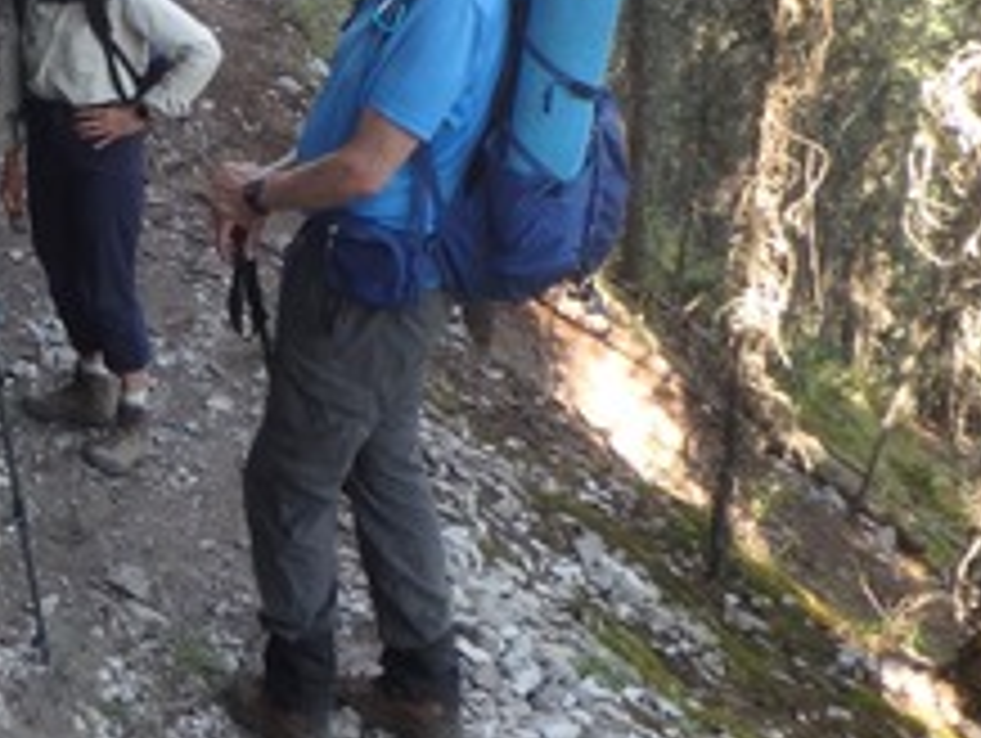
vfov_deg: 20.3
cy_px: 52
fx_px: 2014
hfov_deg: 26.1
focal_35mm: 71
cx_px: 22
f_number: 4.7
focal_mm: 5.6
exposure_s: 1/40
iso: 250
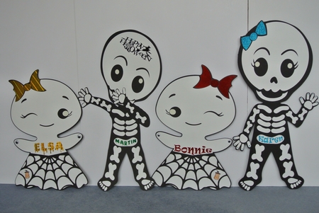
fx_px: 390
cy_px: 106
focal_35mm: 44
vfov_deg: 30.6
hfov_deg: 44.5
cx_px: 160
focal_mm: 16.3
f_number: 4.2
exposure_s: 1/30
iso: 640
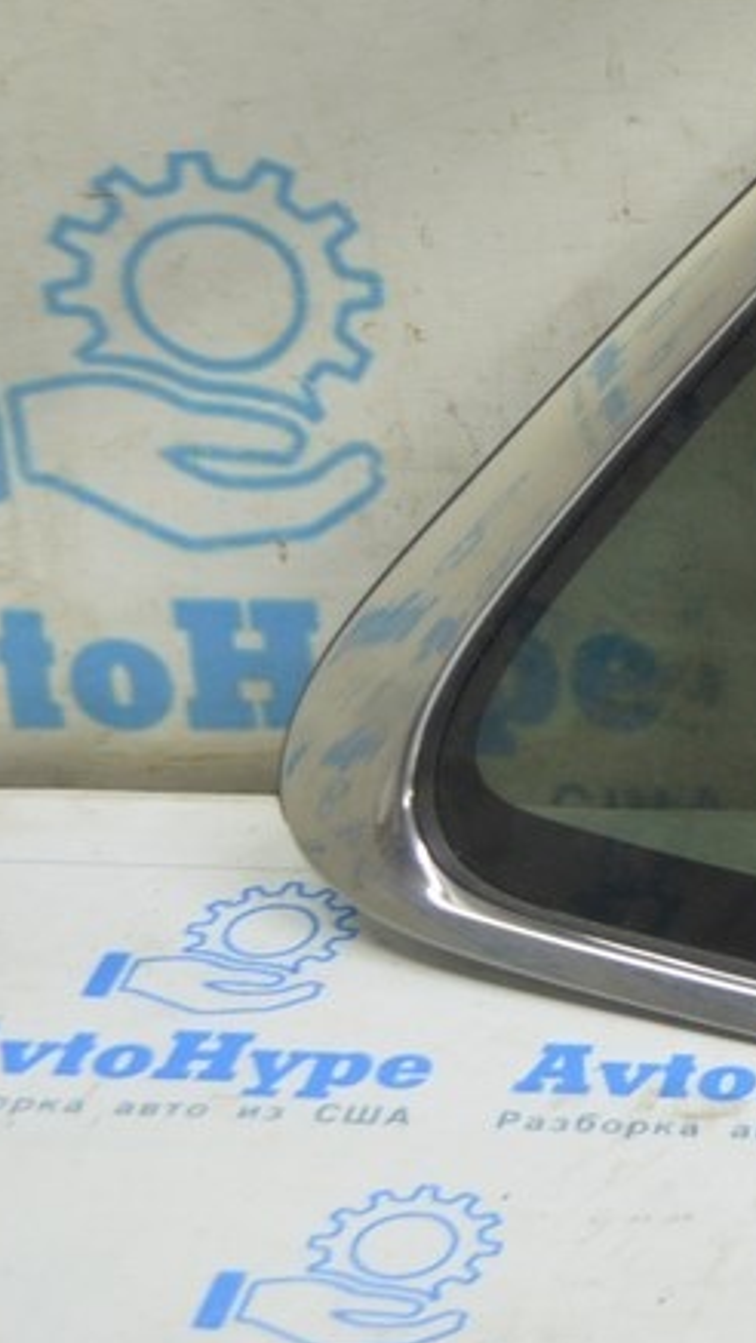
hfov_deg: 10.9
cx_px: 1392
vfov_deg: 20.6
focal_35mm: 103
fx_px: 3669
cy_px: 337
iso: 400
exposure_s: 1/20
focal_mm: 28
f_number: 5.6
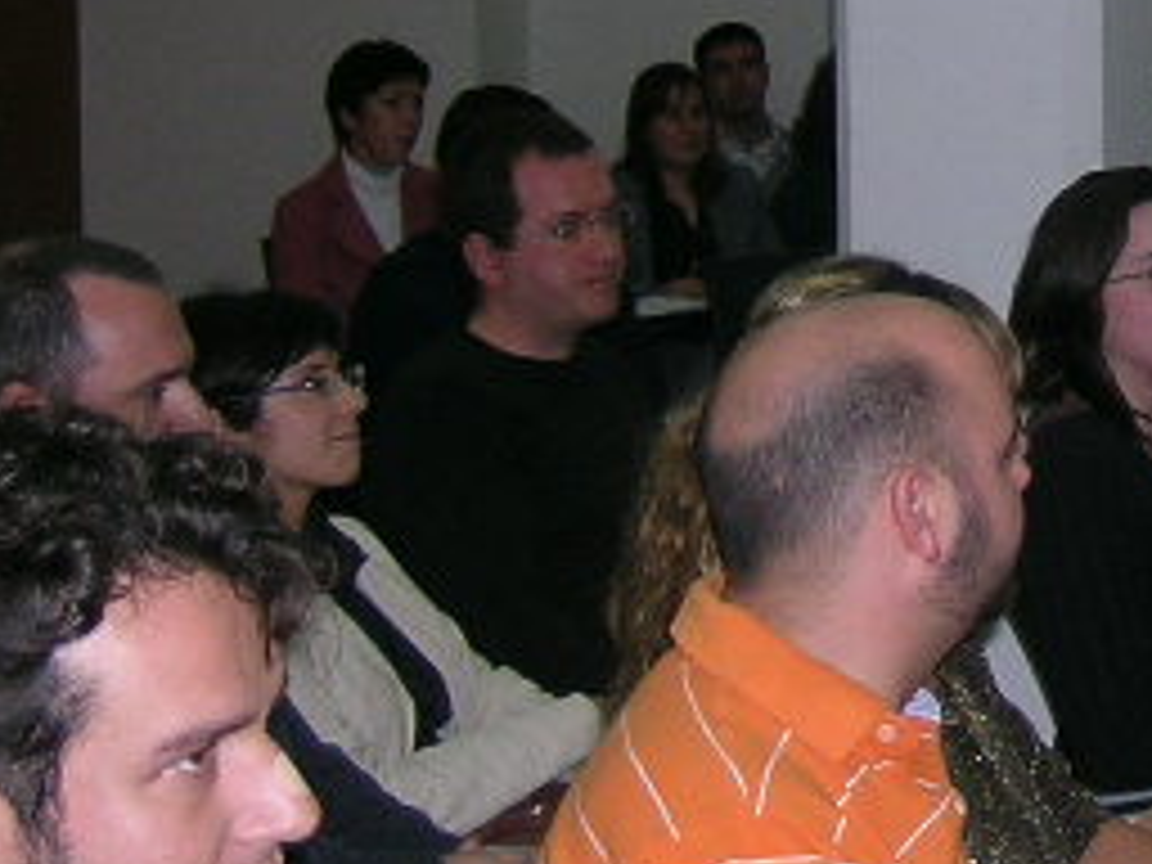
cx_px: 1350
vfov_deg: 13.0
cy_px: -81
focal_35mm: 112
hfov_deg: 16.9
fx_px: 3727
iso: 59
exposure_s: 1/60.1
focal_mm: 5.8
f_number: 2.8
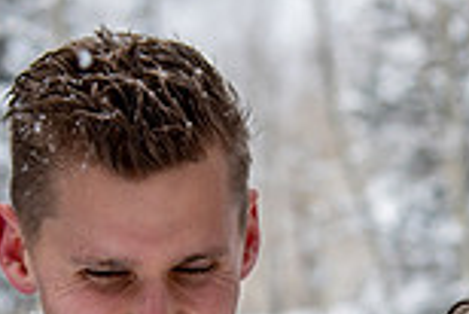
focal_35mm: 269
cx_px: 295
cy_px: 341
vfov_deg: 5.1
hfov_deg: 7.6
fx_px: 3508
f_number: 4.5
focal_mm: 58
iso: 200
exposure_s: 1/250
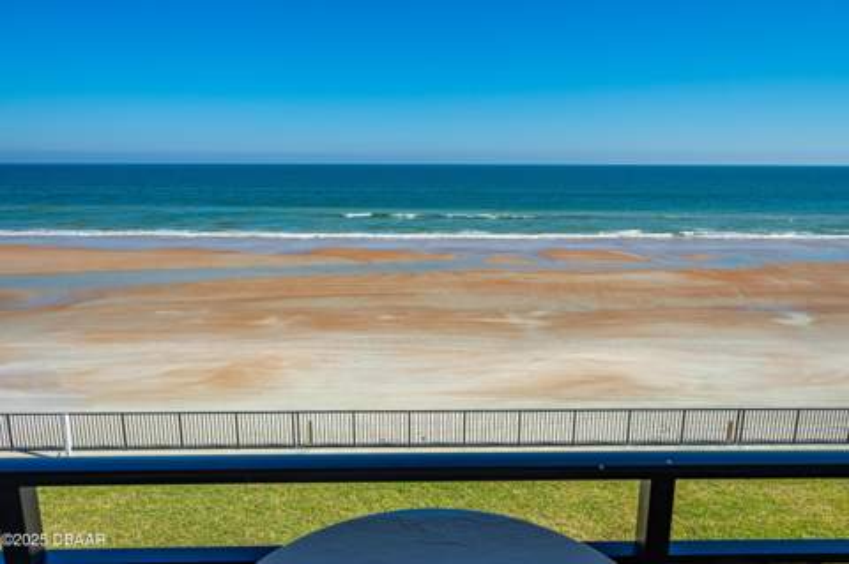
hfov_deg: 71.4
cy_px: 293
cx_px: 424
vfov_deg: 51.1
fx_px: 591
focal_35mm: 25
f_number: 8
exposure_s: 1/400
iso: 100
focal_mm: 24
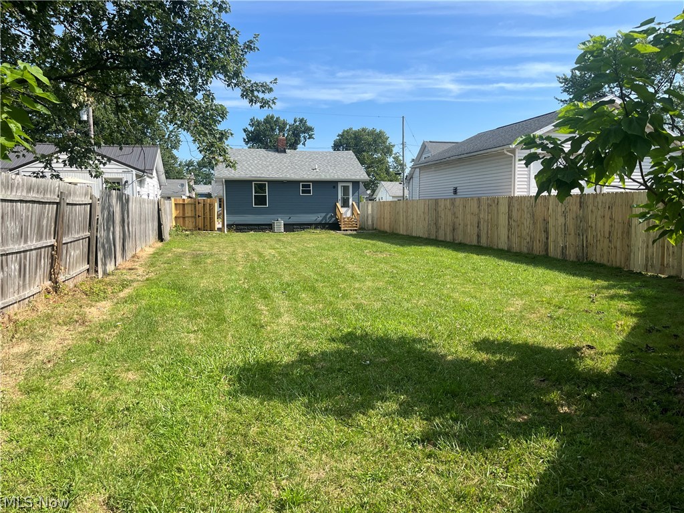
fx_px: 514
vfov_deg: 53.1
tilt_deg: -7.2
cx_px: 342
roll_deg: +0.3
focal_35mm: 26
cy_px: 256
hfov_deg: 67.3
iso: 50
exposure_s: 1/1957
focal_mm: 5.1
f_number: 1.6
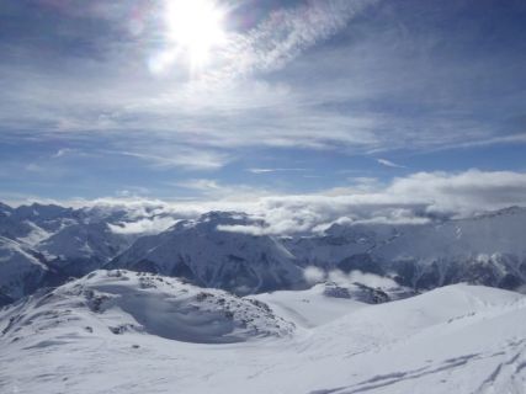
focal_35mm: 24
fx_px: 365
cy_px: 197
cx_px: 263
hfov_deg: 71.6
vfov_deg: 56.8
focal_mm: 4.3
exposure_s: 1/2000
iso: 200
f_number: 8
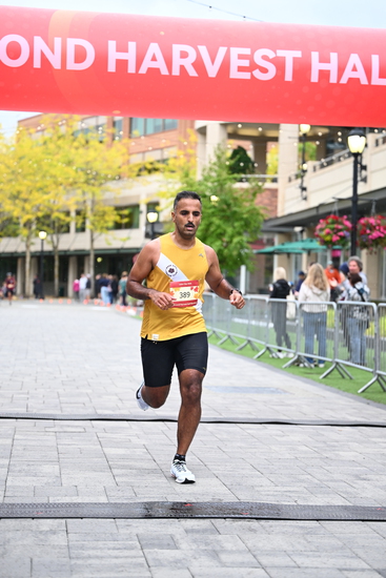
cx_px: 193
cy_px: 289
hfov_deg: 19.5
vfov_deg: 28.8
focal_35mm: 70
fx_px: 1125
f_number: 2.8
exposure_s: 1/1250
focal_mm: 70
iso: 1250
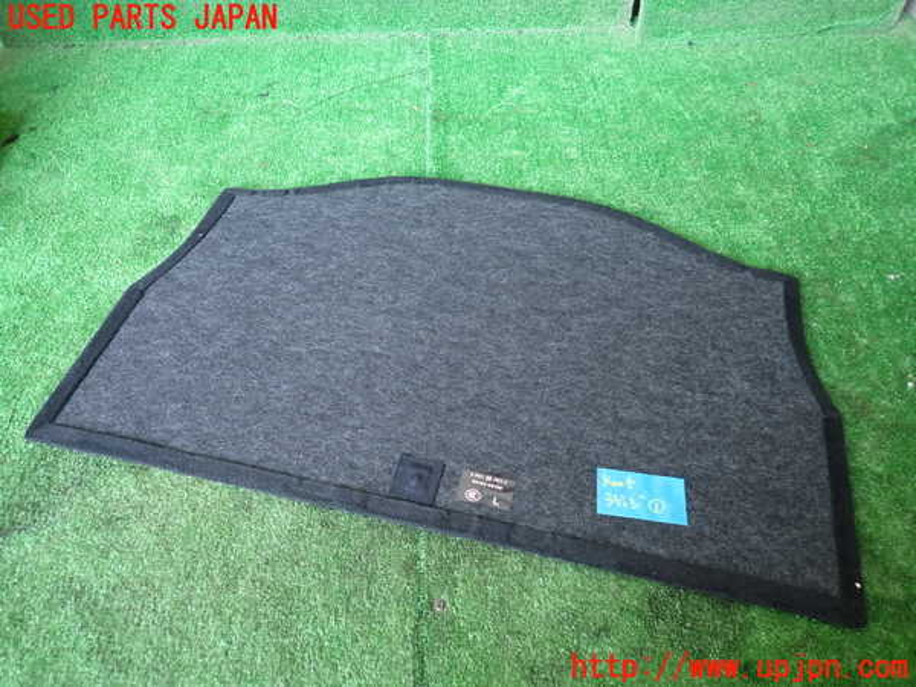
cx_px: 458
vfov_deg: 54.9
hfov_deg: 69.4
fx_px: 662
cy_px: 344
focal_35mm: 25
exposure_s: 1/30
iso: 200
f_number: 2
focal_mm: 4.5
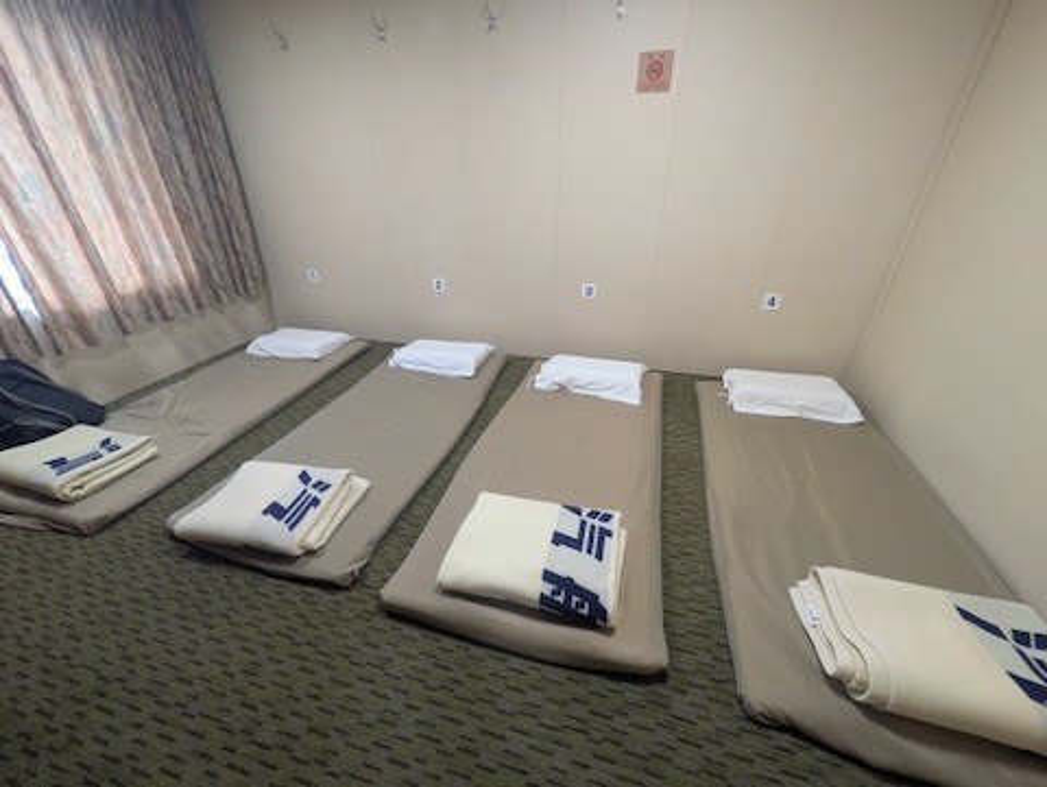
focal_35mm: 14
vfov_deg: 85.8
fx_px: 424
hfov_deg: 102.0
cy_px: 394
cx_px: 524
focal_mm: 1.83
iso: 276
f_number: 2.2
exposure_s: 1/60
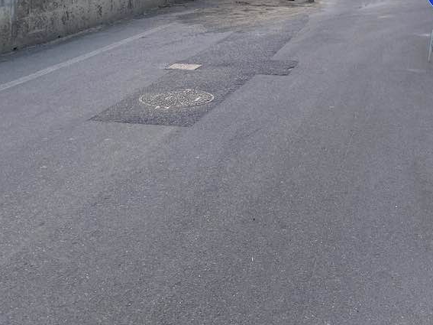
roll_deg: -1.5
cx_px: 273
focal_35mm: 55
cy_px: -3
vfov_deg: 25.2
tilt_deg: -7.5
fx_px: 688
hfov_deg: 34.7
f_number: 1.8
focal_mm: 4.25
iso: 32
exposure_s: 1/724
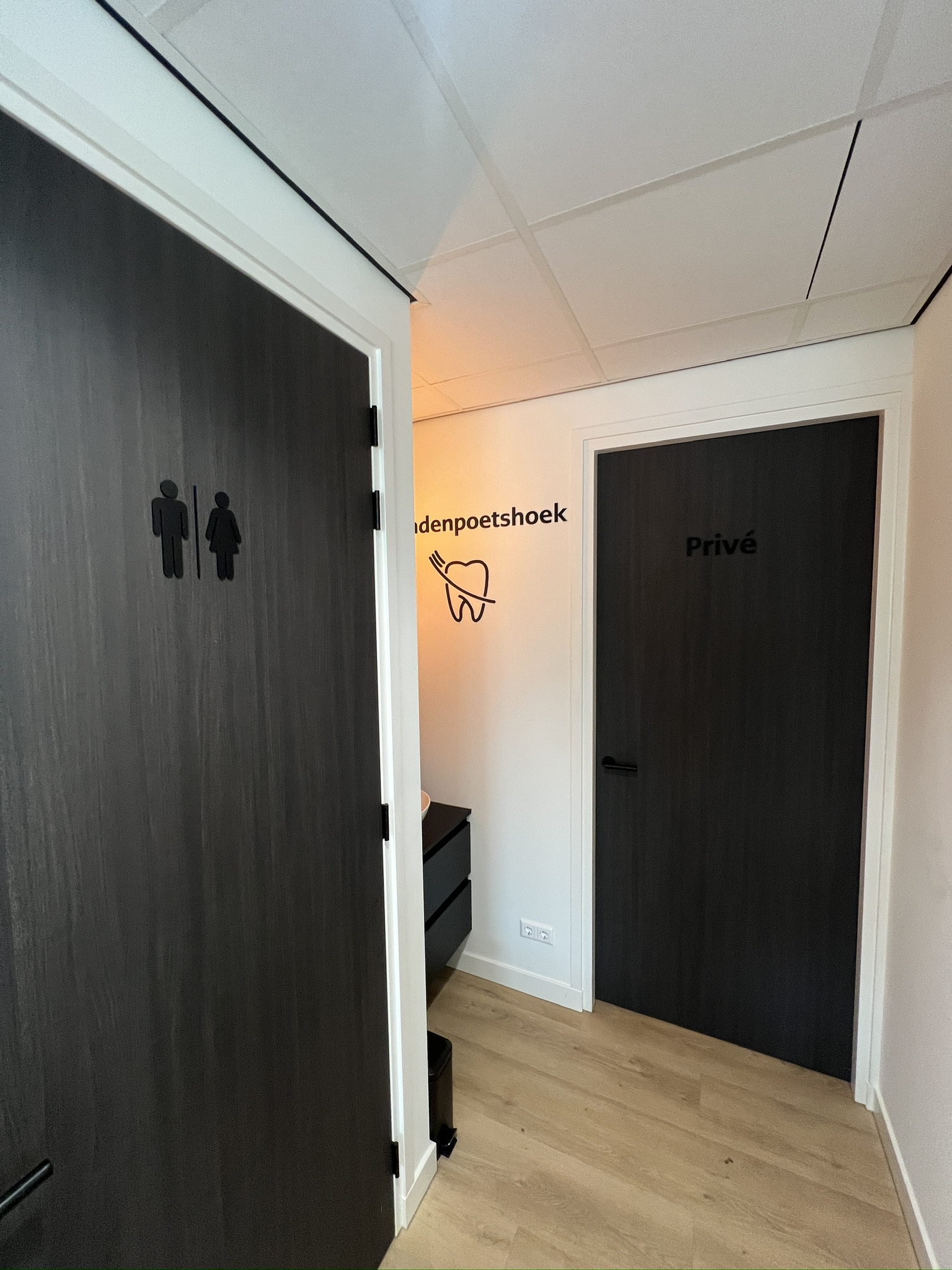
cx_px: 476
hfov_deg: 89.9
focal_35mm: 13
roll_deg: +1.5
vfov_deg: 106.2
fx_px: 477
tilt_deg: -4.4
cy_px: 635
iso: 160
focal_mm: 1.57
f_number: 1.8
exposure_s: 1/50
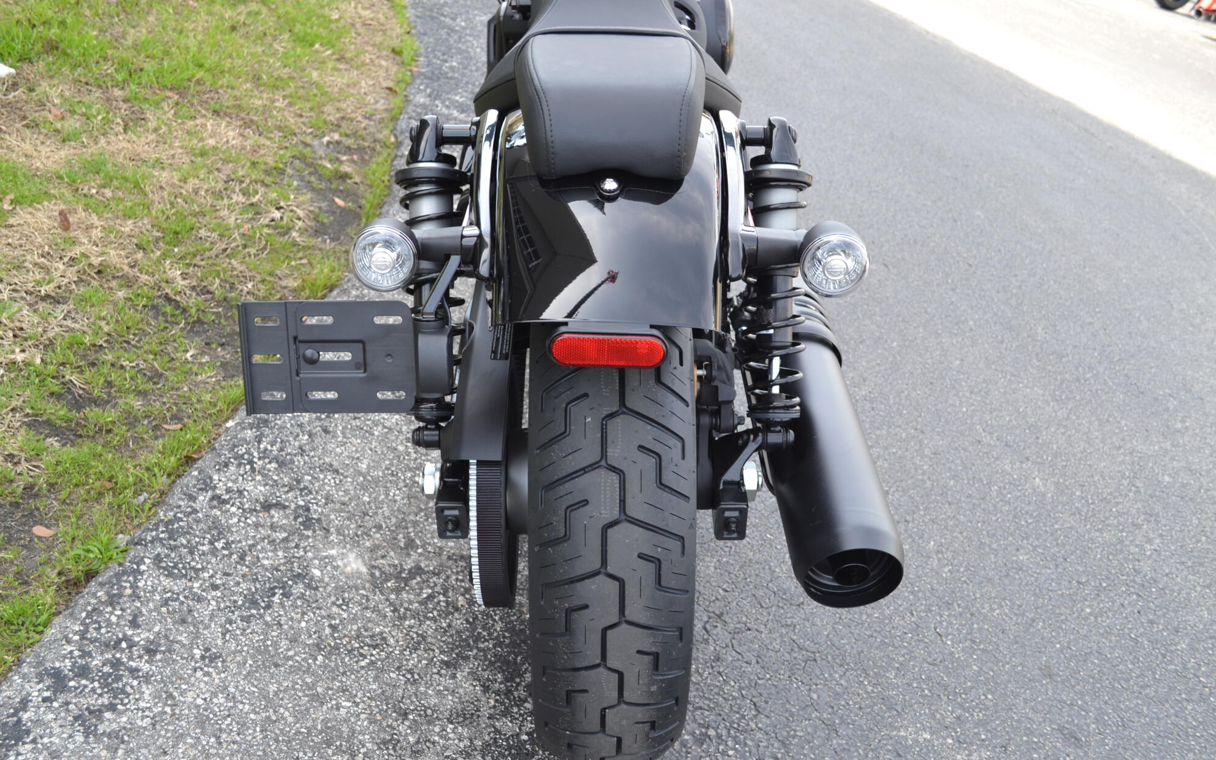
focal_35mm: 37
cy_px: 408
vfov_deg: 34.4
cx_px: 608
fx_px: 1226
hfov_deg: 52.8
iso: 200
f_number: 5.6
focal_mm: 24
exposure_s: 1/125
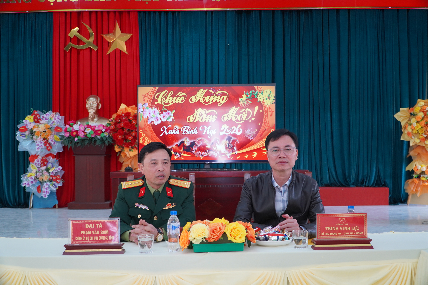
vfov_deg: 34.1
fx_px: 463
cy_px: 142
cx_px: 214
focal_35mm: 39
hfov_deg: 49.6
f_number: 4
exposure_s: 1/160
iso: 1000
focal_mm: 26
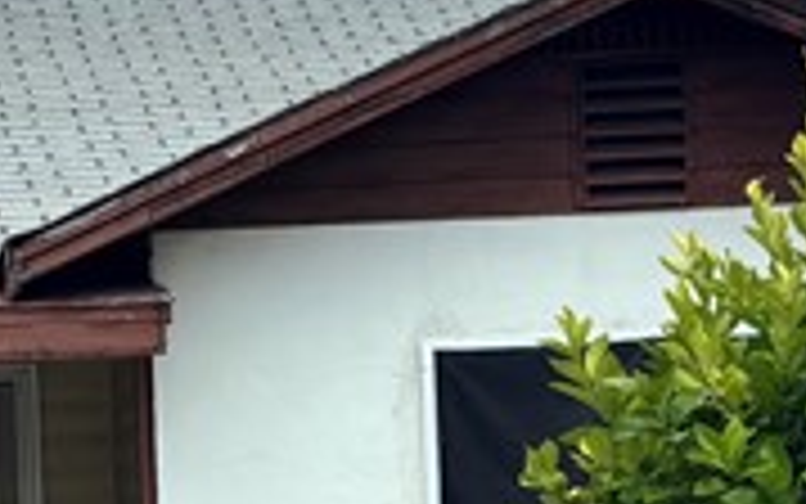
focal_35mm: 158
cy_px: 760
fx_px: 3472
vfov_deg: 8.1
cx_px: 68
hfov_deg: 13.1
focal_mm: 5.96
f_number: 1.6
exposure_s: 1/3106
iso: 50
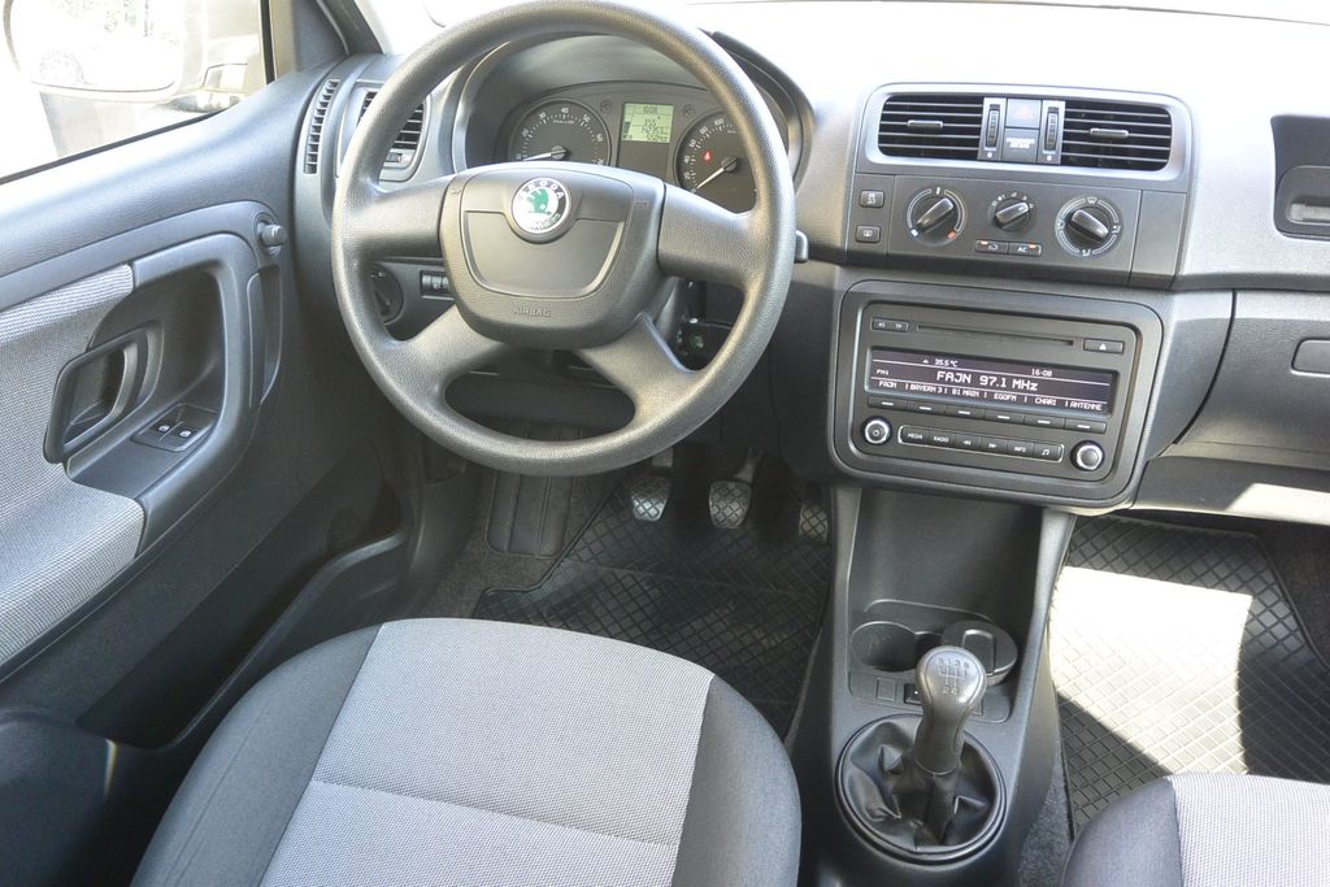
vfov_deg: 45.0
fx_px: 1071
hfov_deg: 63.7
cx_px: 665
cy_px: 444
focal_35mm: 29
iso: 450
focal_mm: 11
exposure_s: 1/60
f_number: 3.5
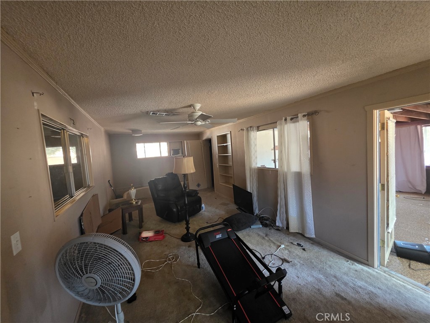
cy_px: 162
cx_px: 215
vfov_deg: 89.9
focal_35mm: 13
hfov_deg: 106.2
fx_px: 161
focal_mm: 2.2
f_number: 1.9
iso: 800
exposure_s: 1/60
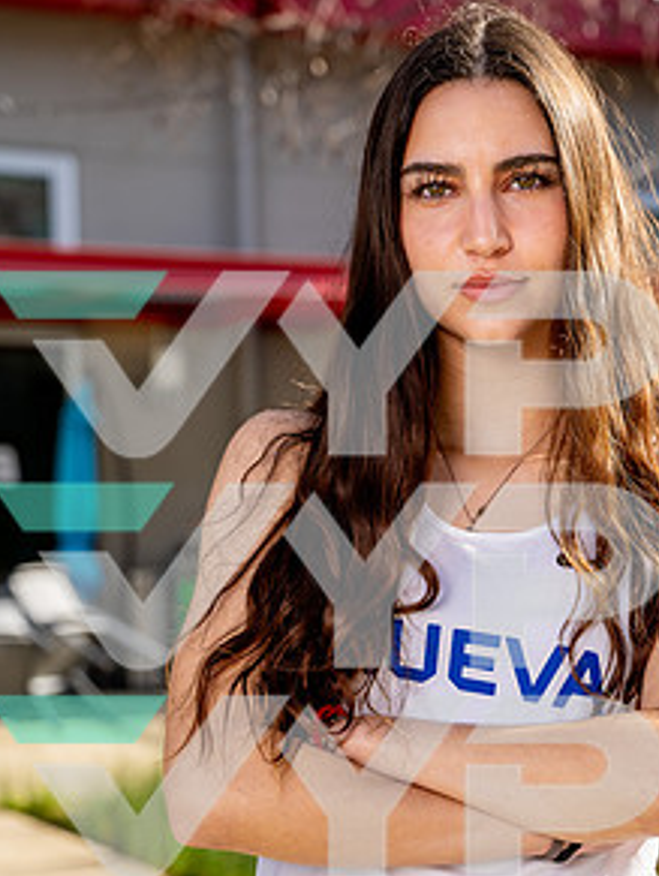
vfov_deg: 20.6
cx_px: 436
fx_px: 2406
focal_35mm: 95
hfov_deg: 15.6
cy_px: 578
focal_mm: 64
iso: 100
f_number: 4
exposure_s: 1/500
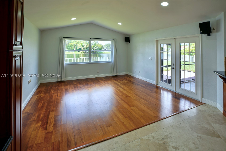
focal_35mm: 16
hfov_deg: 96.7
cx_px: 113
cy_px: 76
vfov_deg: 73.7
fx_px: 100
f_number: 8
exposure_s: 1/25
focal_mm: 16
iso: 100
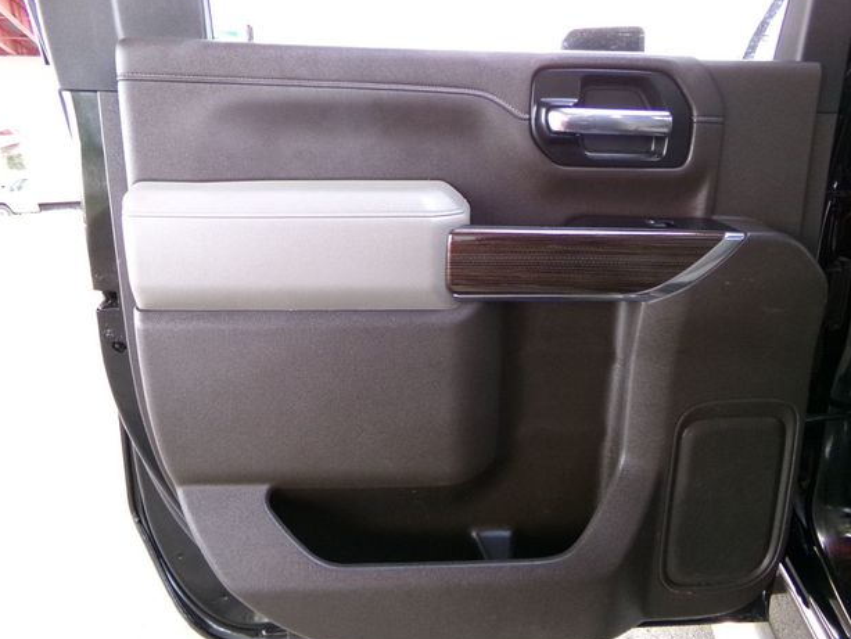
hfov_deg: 69.4
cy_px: 324
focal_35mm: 25
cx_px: 430
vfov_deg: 54.9
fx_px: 615
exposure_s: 1/60
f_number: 3.7
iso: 557
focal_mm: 4.3
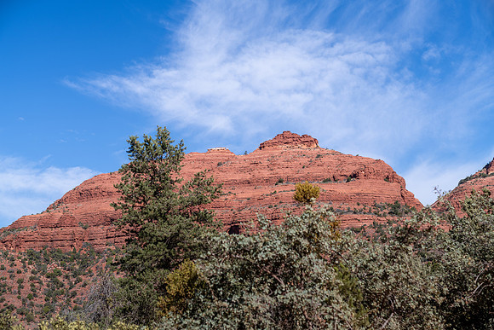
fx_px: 686
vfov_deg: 27.0
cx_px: 247
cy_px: 165
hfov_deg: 39.6
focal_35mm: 50
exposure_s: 1/1250
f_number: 4
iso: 100
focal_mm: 50
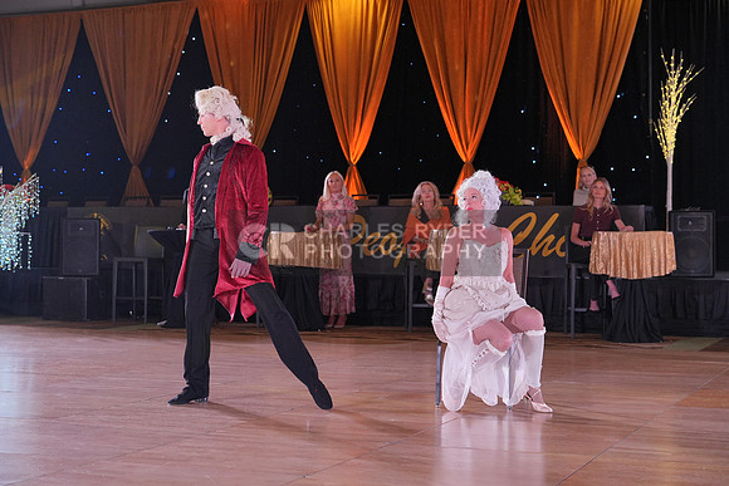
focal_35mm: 65
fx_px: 1316
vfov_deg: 20.9
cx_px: 364
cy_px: 243
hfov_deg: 31.0
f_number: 4
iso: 2000
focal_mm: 65
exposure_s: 1/400
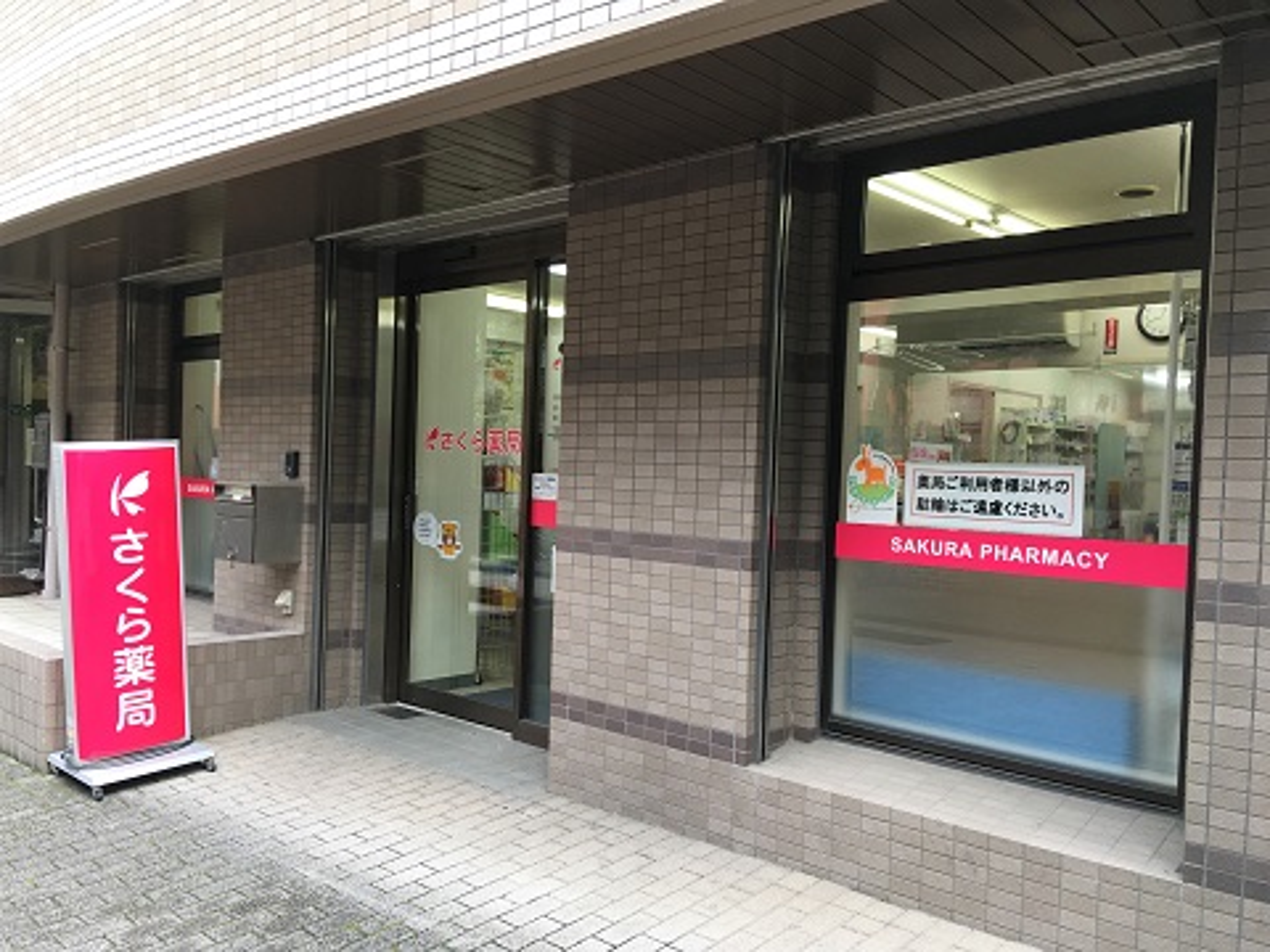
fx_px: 1064
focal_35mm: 29
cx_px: 635
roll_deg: -3.3
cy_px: 476
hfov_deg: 61.7
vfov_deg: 48.2
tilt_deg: -3.5
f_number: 2.2
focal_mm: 4.15
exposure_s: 1/120
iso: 32
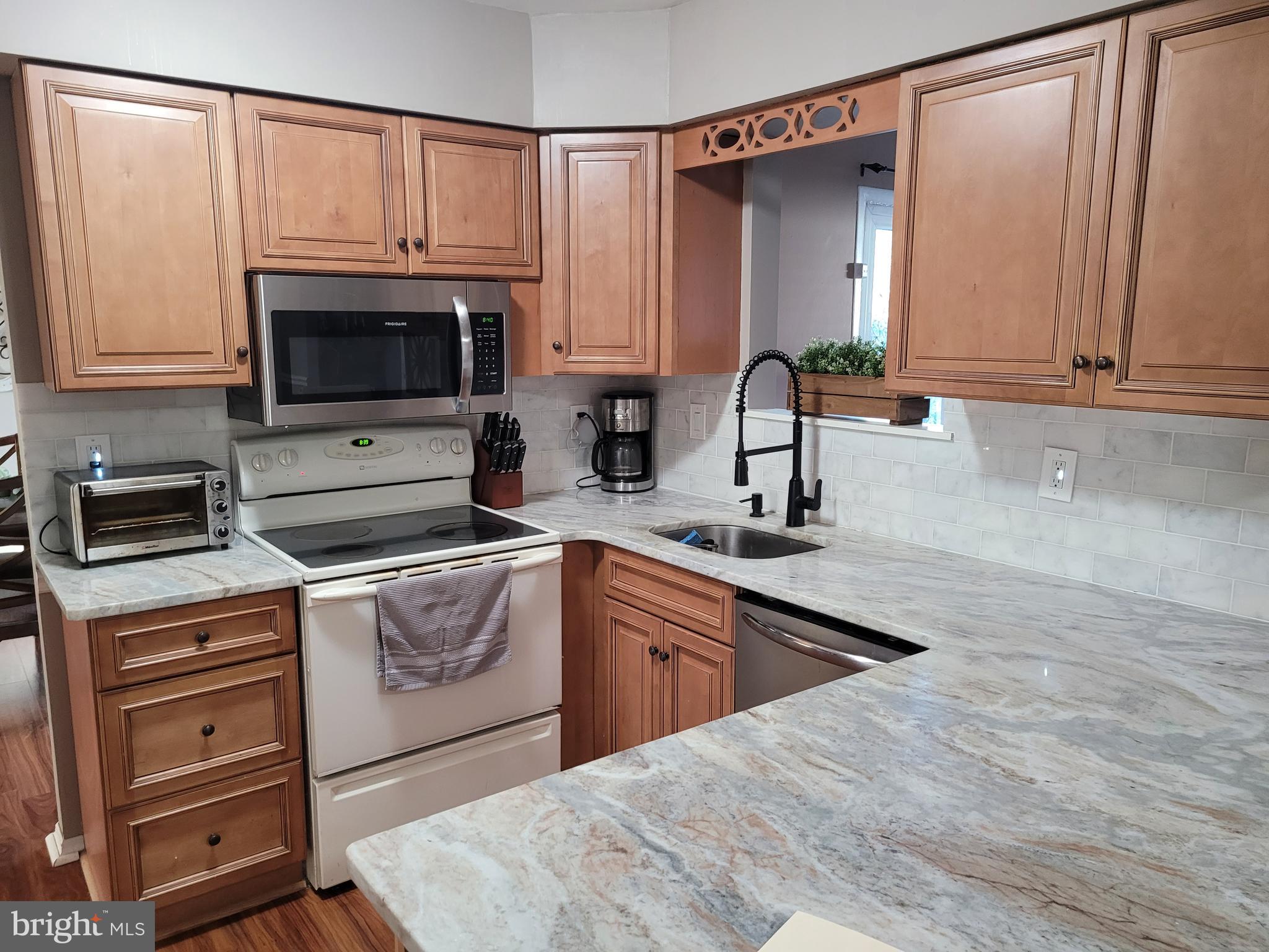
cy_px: 476
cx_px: 634
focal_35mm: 26
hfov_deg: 67.3
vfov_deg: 53.1
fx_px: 953
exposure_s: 1/40
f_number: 1.8
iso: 320
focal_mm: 5.4
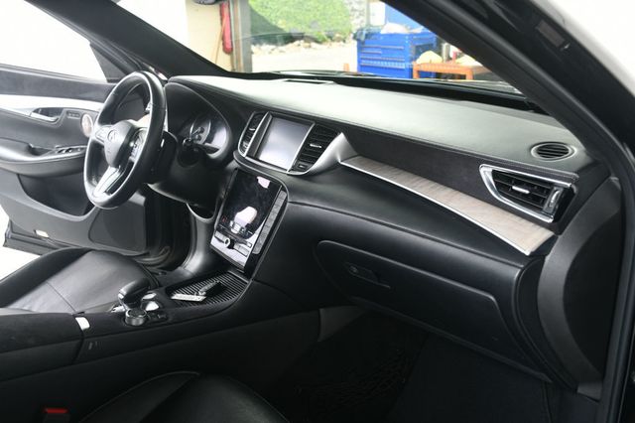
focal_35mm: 34
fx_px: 599
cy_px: 212
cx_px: 318
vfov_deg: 38.8
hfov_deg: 55.8
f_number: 3.8
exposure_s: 1/160
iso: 100
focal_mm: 23
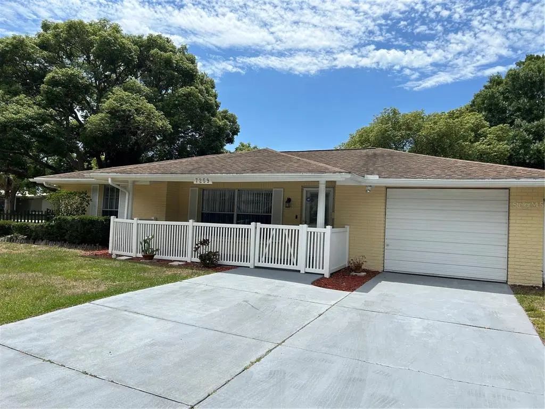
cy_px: 204
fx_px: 409
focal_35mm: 26
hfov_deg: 67.3
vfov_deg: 53.1
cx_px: 272
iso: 50
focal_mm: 5.7
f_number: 1.5
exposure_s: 1/6579
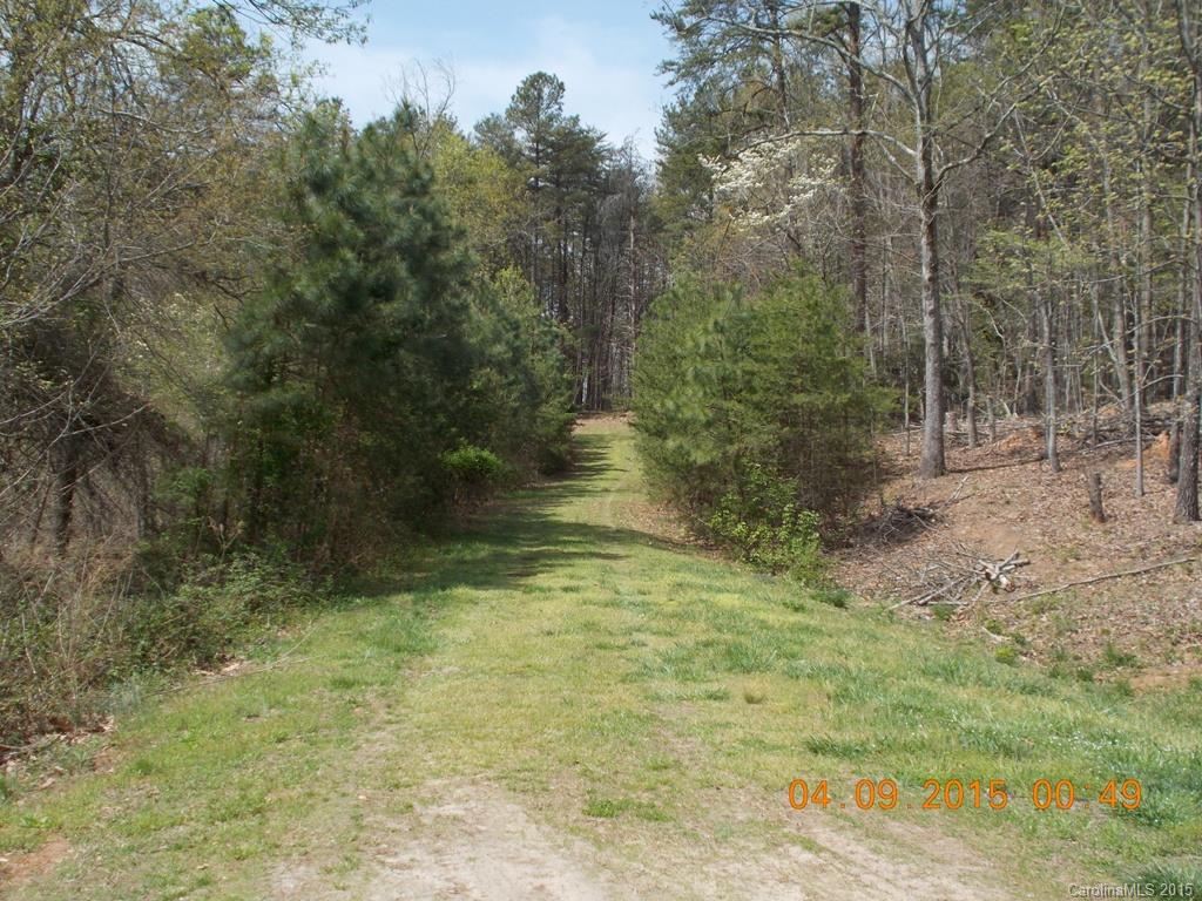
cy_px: 450
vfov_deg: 32.9
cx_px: 601
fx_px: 1528
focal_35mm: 44
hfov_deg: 42.9
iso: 80
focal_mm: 7.9
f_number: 4.2
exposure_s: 1/400
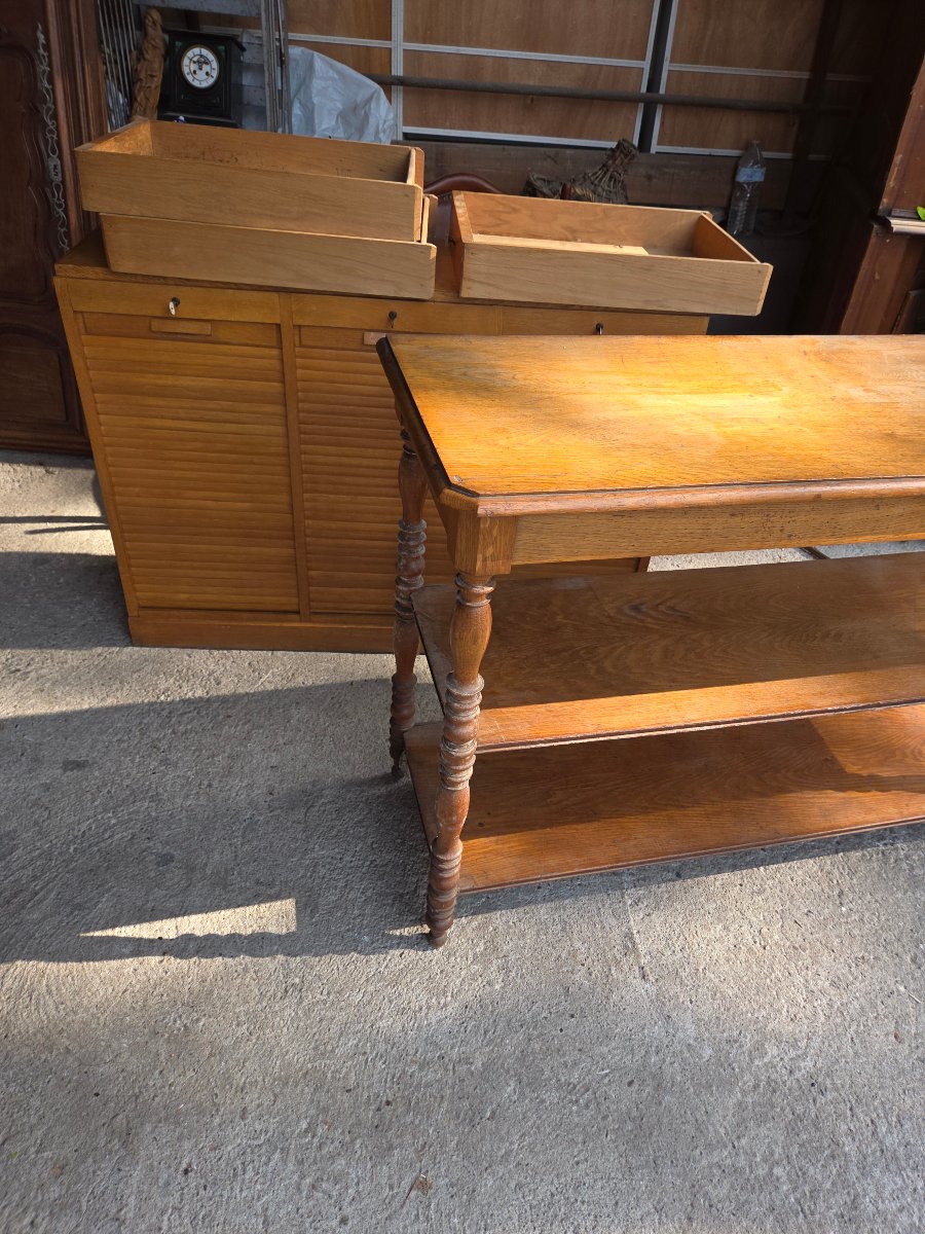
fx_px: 819
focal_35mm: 23
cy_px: 617
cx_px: 462
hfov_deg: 58.9
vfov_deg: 73.9
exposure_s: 1/222
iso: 25
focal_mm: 5.4
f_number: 1.8
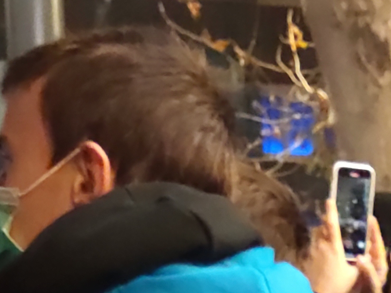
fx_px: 1581
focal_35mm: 140
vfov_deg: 9.4
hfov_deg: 13.4
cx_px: 548
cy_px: 710
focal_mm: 4.75
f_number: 1.75
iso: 8763
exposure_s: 1/20
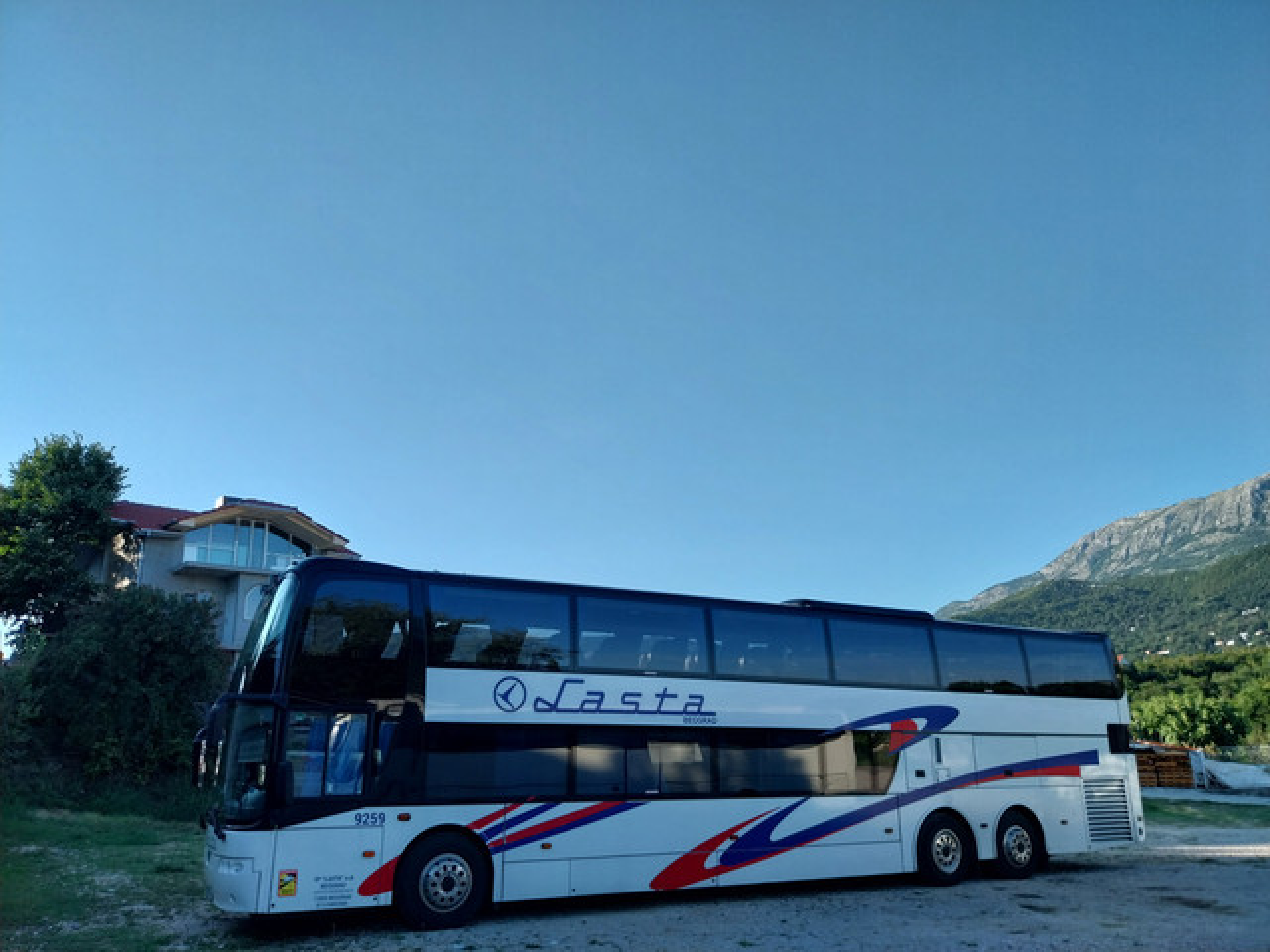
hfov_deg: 67.3
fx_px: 954
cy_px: 476
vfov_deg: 53.1
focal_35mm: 26
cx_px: 635
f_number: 1.8
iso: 25
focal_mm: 4
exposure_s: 1/586
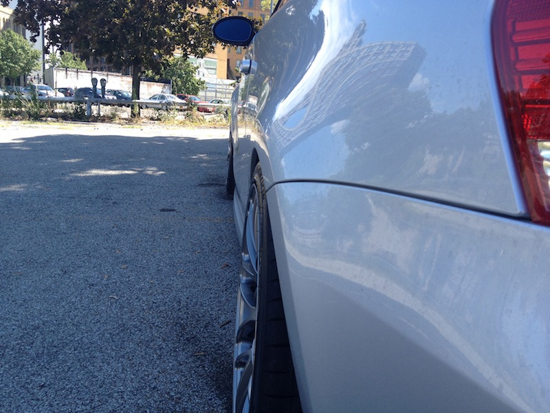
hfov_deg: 52.6
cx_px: 275
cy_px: 206
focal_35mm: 35
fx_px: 556
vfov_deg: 40.7
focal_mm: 4.28
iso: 64
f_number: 2.4
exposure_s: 1/403
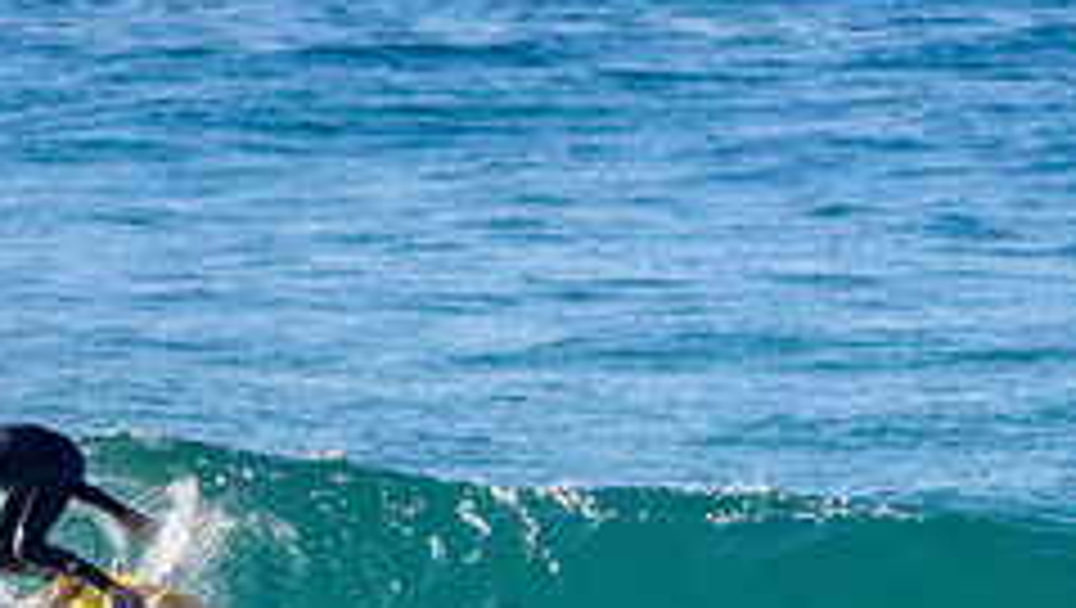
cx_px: 44
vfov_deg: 0.8
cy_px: 723
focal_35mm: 1557
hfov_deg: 1.4
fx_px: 44468
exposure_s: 1/8000
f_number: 5.6
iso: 560
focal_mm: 500
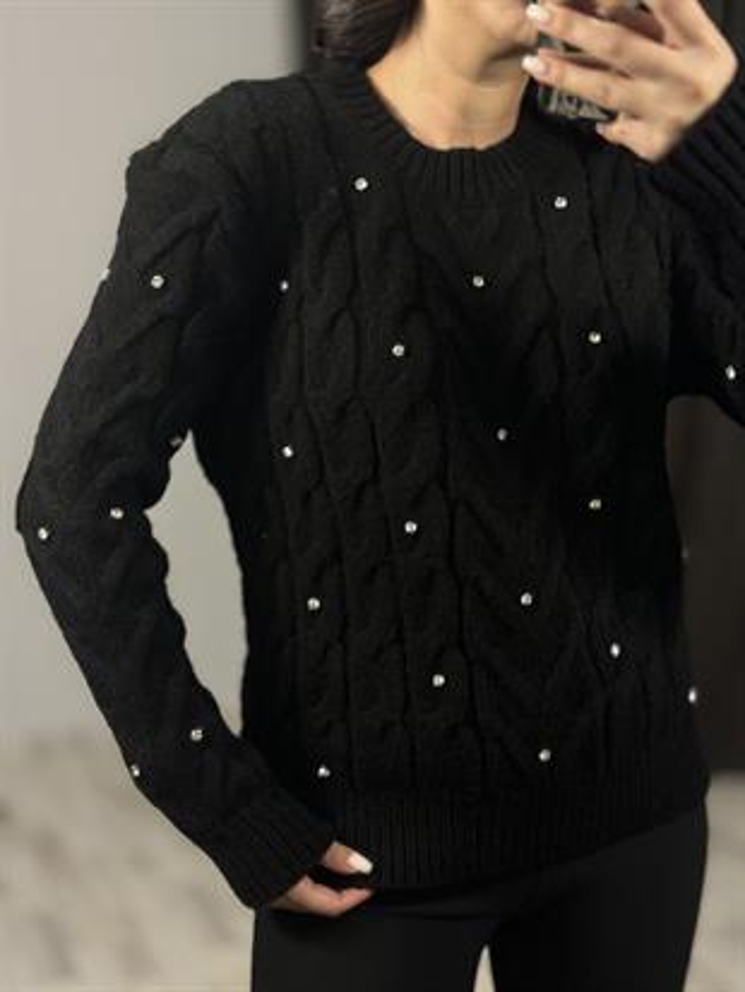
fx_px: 1377
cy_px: 496
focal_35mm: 48
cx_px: 372
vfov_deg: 39.6
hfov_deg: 30.3
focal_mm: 6.86
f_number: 1.78
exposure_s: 1/100
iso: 125
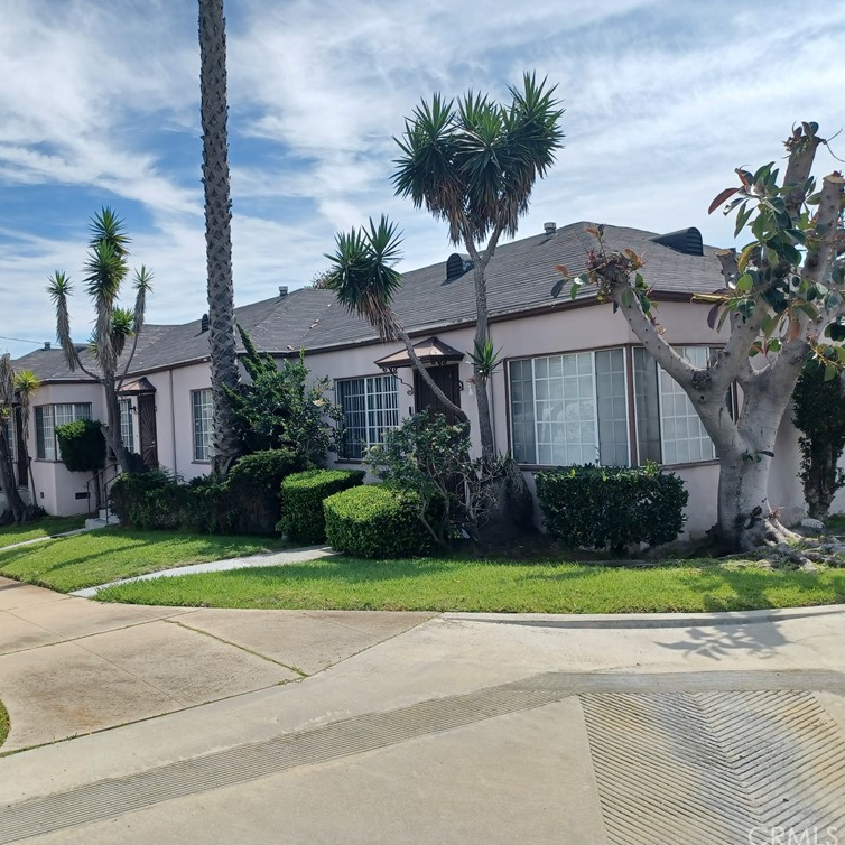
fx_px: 829
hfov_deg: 53.5
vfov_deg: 54.0
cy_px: 422
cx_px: 325
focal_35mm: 30
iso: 32
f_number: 1.8
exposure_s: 1/683
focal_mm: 4.6
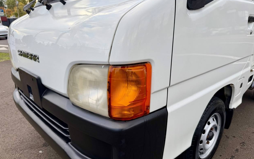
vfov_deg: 47.5
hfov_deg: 70.4
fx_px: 180
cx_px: 128
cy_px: 89
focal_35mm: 26
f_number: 1.78
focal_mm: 6.76
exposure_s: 1/898
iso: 80
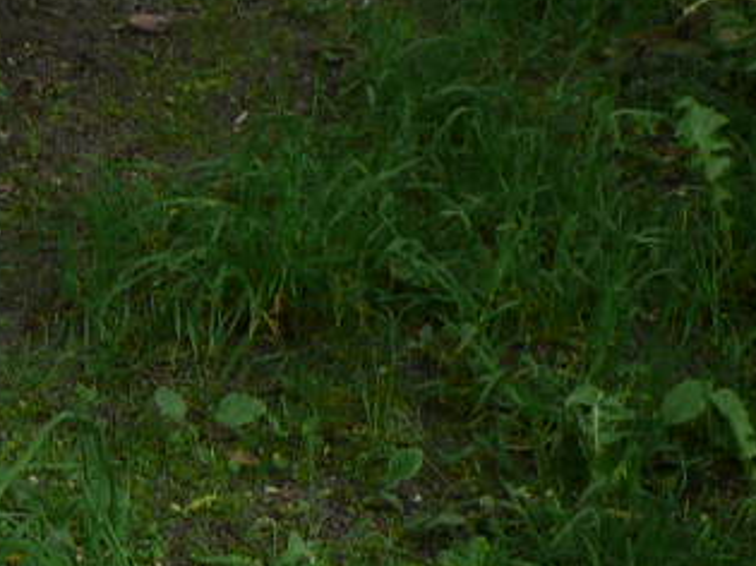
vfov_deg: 8.2
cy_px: 825
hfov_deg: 10.0
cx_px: -922
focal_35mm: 178
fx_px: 3886
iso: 100
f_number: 4
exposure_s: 1/125
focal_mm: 7.4
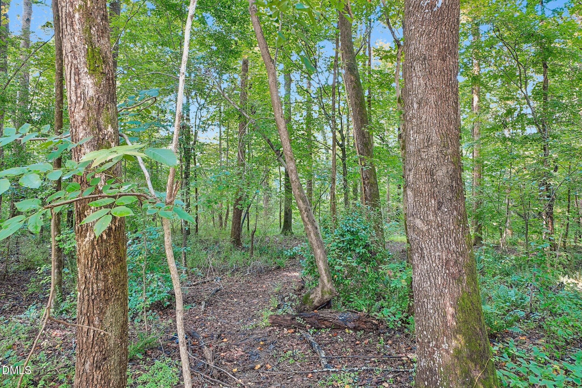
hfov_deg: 81.2
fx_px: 339
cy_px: 194
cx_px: 291
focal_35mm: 21
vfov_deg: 59.5
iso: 400
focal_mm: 14
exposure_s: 1/2
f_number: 8
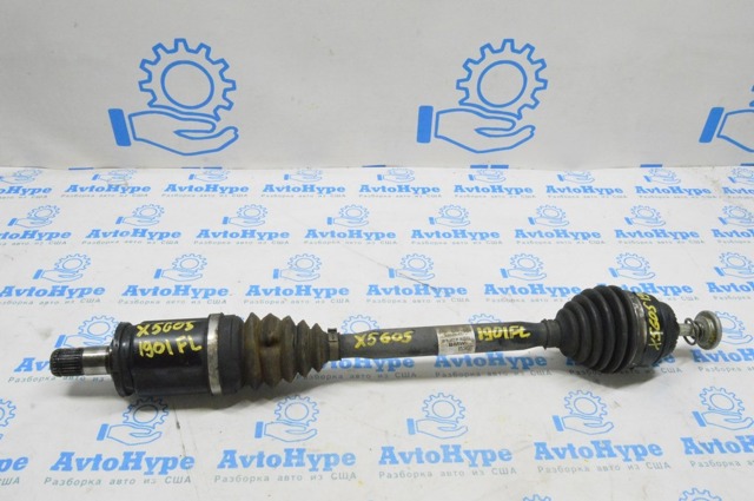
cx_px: 377
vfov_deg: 43.5
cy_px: 250
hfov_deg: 62.0
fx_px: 628
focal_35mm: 30
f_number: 20
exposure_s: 1/20
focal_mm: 20
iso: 6400
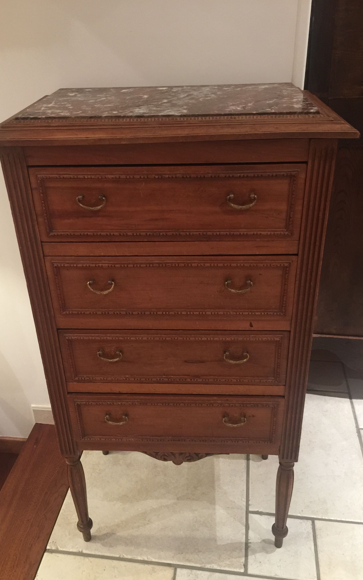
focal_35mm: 31
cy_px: 291
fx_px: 491
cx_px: 173
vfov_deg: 61.2
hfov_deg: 40.6
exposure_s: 1/8
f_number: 2.2
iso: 125
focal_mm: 4.15
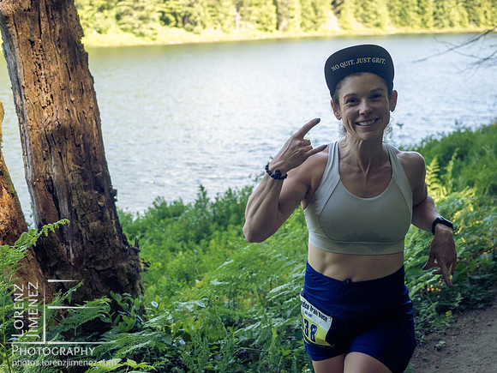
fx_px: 833
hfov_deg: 33.2
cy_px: 186
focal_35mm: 58
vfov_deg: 25.2
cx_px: 248
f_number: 2.8
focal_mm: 29
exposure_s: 1/1000
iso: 1000
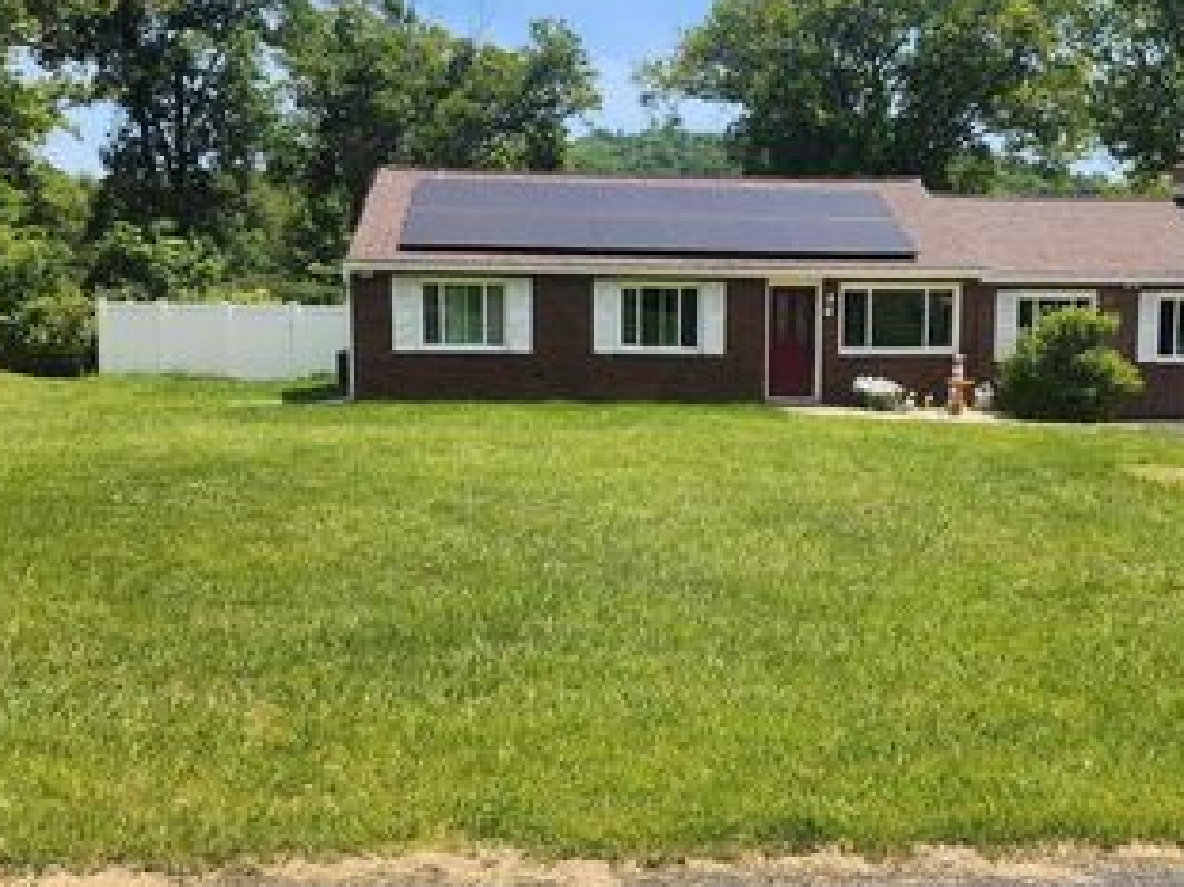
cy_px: 424
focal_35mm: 37
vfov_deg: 38.6
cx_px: 716
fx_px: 1265
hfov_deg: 49.8
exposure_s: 1/801
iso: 12
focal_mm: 6.4
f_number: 1.8
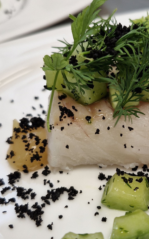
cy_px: 134
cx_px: 111
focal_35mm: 43
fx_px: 279
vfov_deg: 46.1
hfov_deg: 29.4
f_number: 1.8
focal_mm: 5.54
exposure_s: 1/180
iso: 80
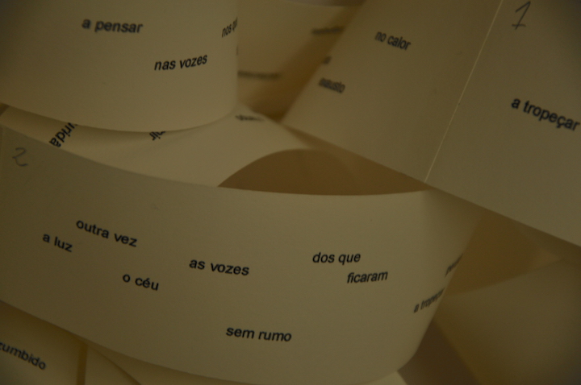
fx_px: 2538
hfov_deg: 13.1
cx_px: 290
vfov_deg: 8.7
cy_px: 192
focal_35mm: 158
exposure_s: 1/45
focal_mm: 105
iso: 200
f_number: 5.6
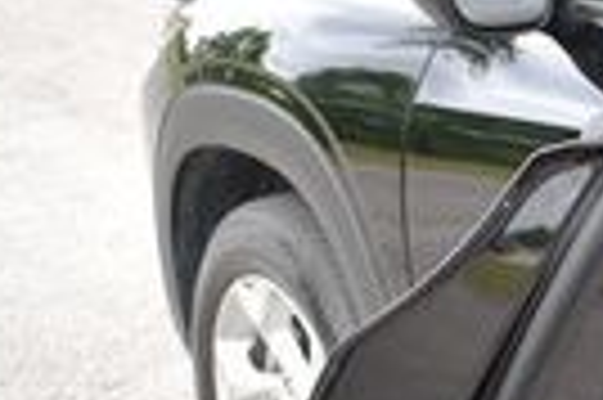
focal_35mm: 129
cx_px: 1084
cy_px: 411
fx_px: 2158
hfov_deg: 14.1
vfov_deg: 10.5
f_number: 5.6
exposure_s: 1/250
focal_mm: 18
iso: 400
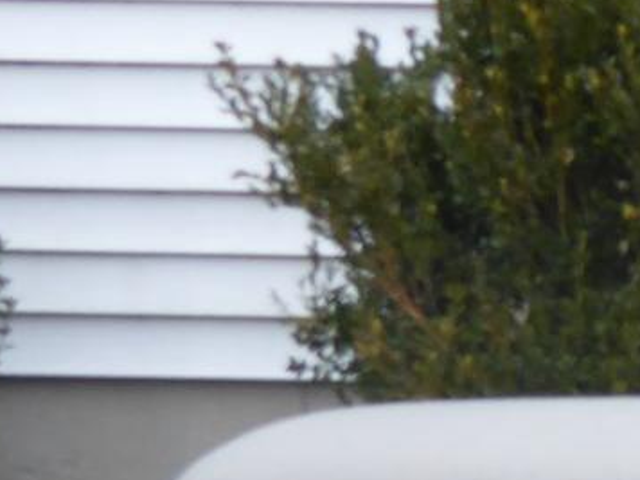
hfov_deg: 13.2
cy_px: 910
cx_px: 1048
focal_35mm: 138
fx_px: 2551
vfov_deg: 10.1
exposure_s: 1/80
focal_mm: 4.3
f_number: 4.5
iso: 80
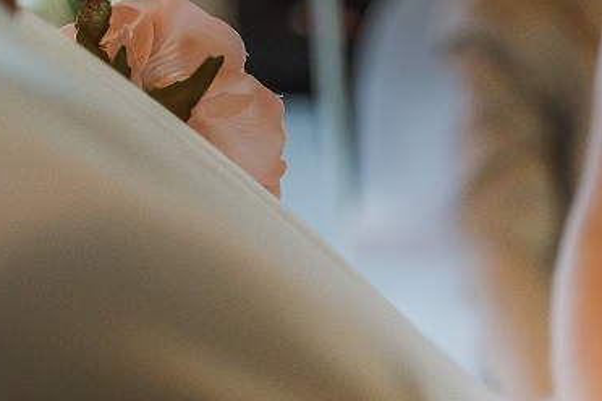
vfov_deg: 10.7
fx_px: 2127
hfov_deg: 15.6
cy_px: 395
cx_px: 686
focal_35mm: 127
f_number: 2
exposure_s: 1/500
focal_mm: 35
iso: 2500
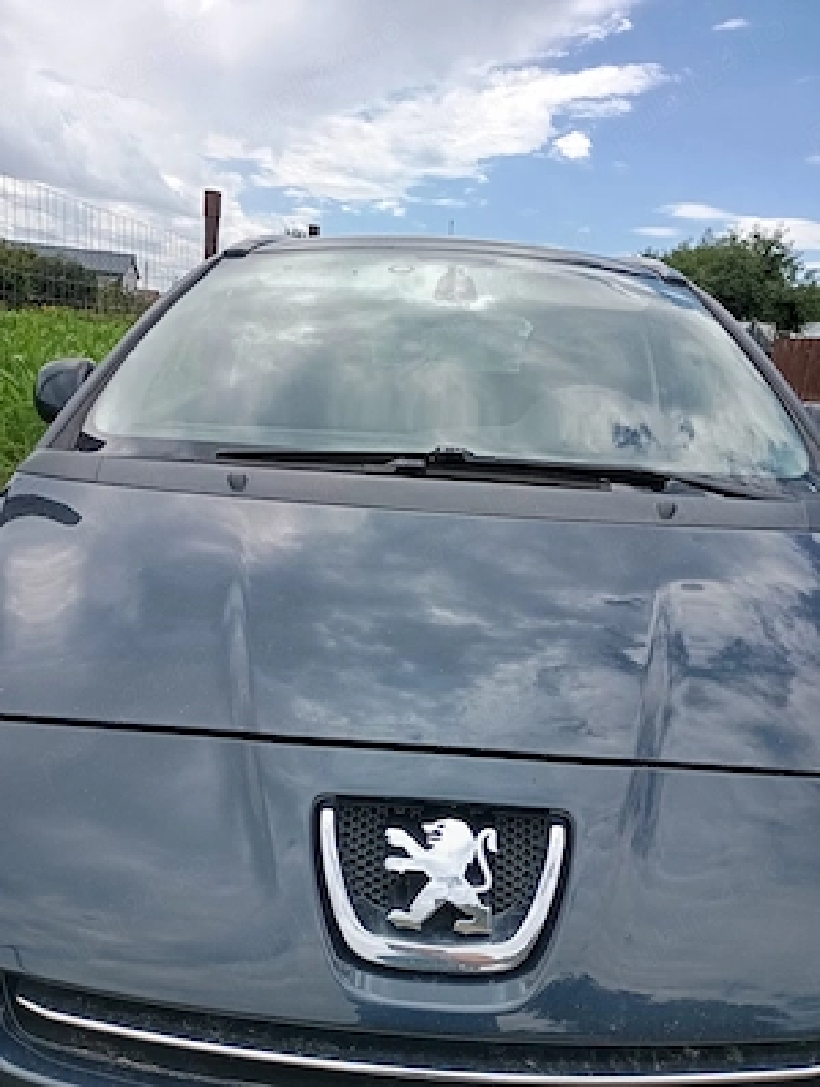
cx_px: 410
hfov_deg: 49.9
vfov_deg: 63.4
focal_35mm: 28
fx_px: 882
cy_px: 544
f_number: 1.8
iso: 100
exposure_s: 1/437
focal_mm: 4.27
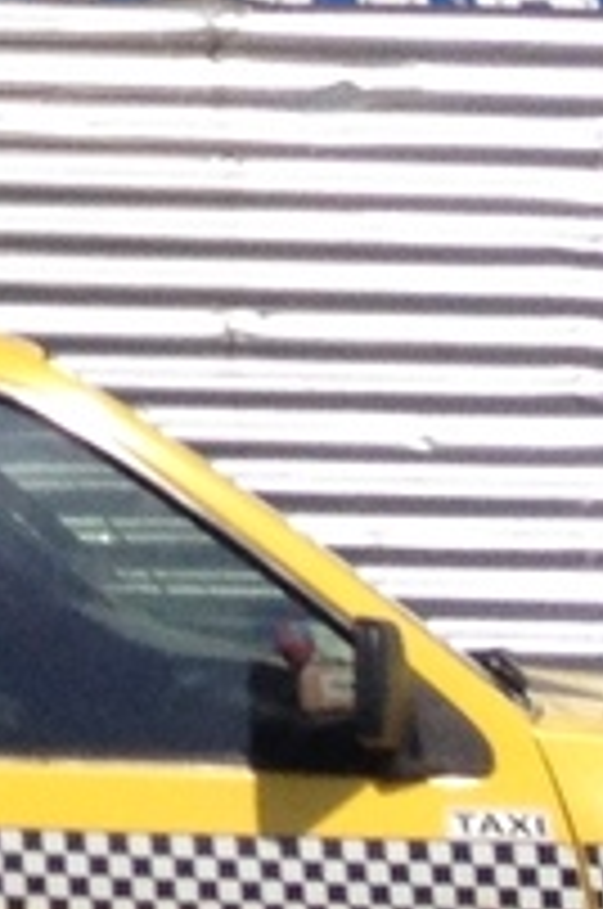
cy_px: -1112
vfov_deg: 6.8
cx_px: -2056
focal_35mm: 289
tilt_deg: +9.1
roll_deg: +0.8
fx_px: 7286
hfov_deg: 4.3
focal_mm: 4.28
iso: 50
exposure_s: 1/2762
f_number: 2.4
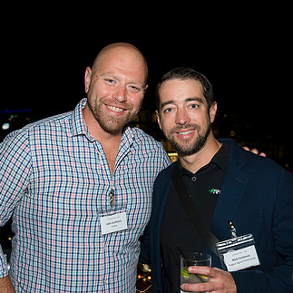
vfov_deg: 28.1
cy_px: 162
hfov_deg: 28.1
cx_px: 122
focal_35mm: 61
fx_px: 584
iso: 800
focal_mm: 40
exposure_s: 1/125
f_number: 5.6
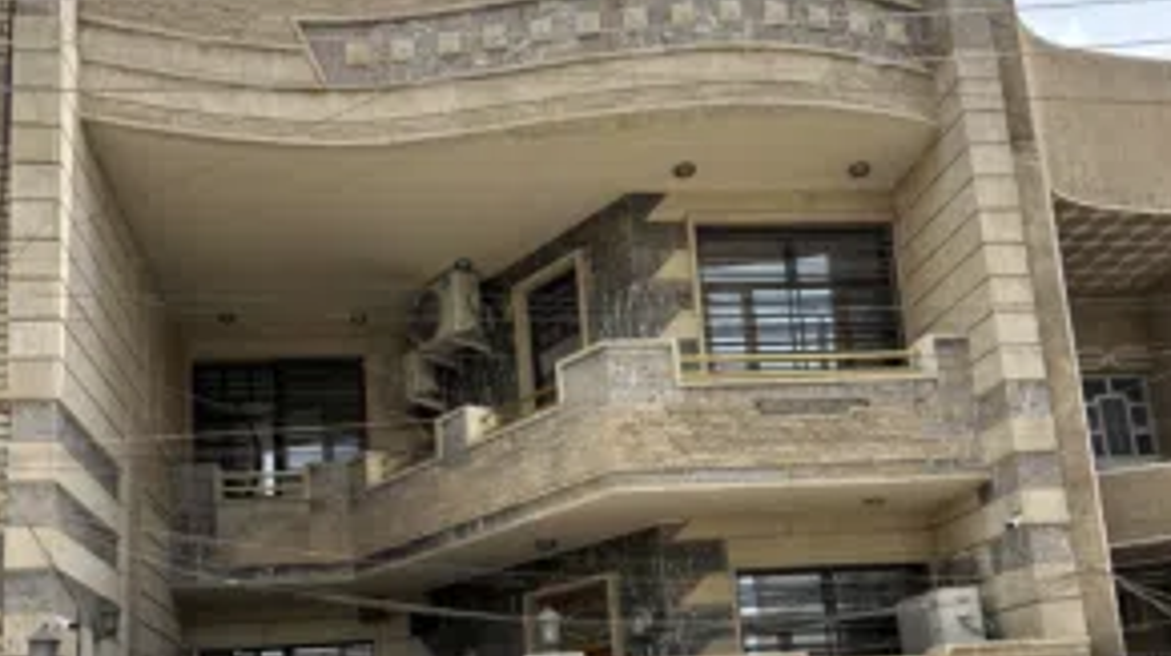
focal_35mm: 36
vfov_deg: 31.7
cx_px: 592
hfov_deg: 55.3
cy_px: 547
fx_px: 1117
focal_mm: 6.86
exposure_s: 1/2591
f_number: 1.78
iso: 80
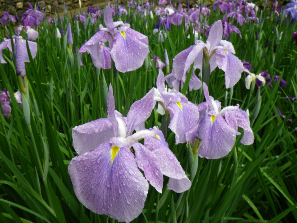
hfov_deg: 54.0
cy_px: 112
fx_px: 292
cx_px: 148
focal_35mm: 34
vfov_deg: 41.8
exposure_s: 1/50
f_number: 3.8
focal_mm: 6.1
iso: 80
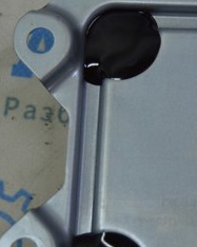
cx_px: 198
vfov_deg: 13.2
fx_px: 1065
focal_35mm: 146
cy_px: 136
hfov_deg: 10.5
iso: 400
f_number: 4.8
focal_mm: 38
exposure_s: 1/100
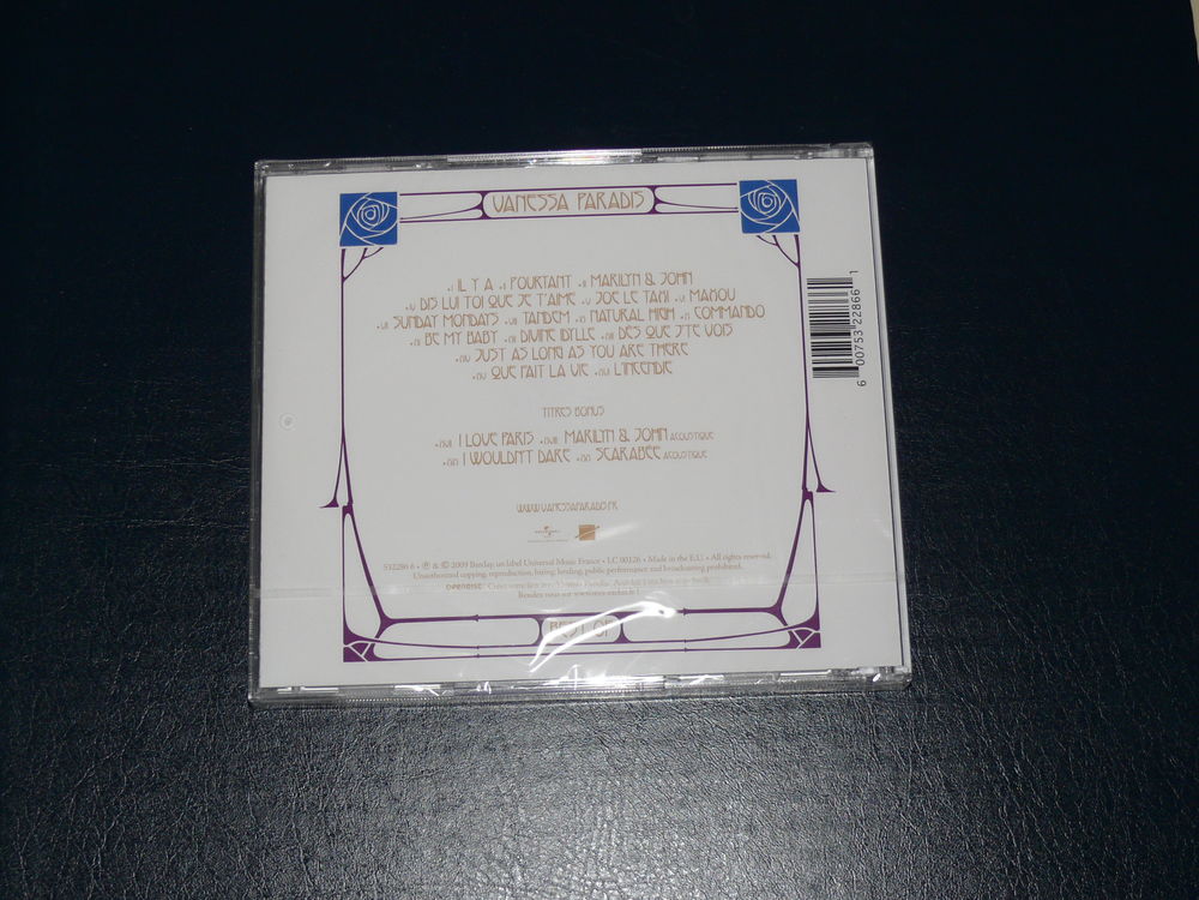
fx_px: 2321
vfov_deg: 21.9
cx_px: 600
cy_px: 450
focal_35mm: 67
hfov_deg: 29.0
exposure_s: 1/30
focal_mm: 11.6
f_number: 3.2
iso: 100
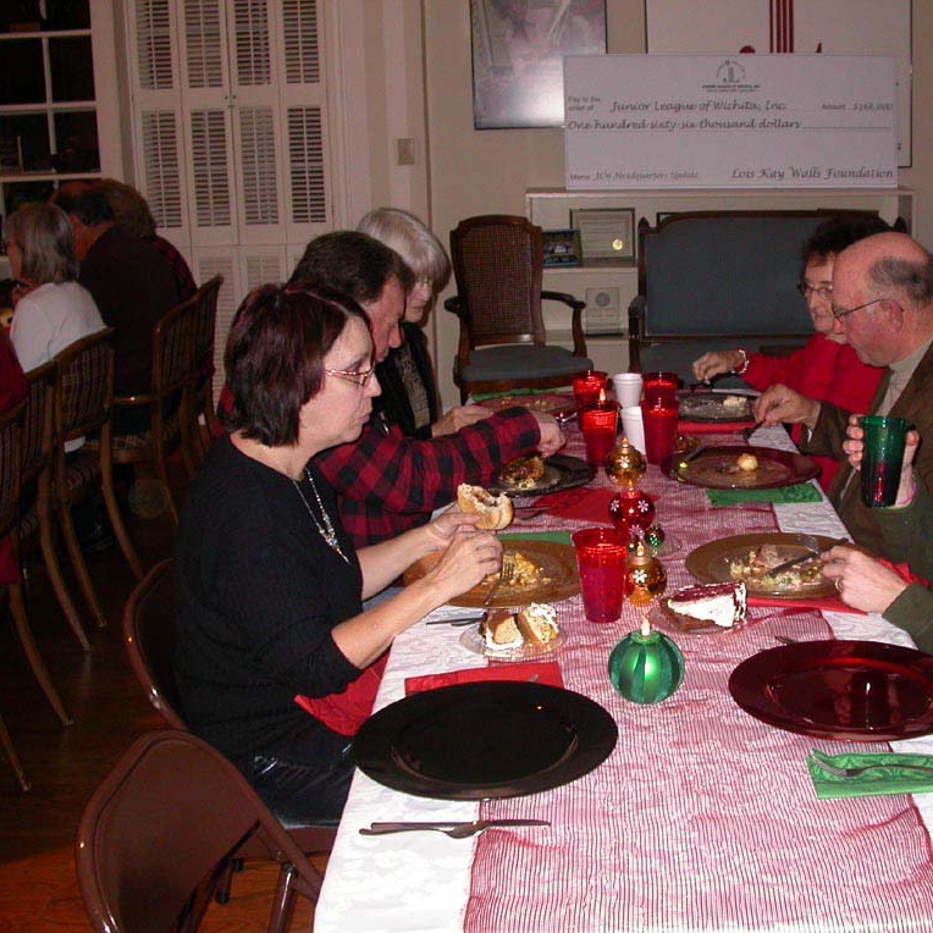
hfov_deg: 37.3
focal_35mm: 45
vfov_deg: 37.6
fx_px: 1372
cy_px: 468
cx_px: 600
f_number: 2.6
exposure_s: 1/60
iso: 200
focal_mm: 7.85
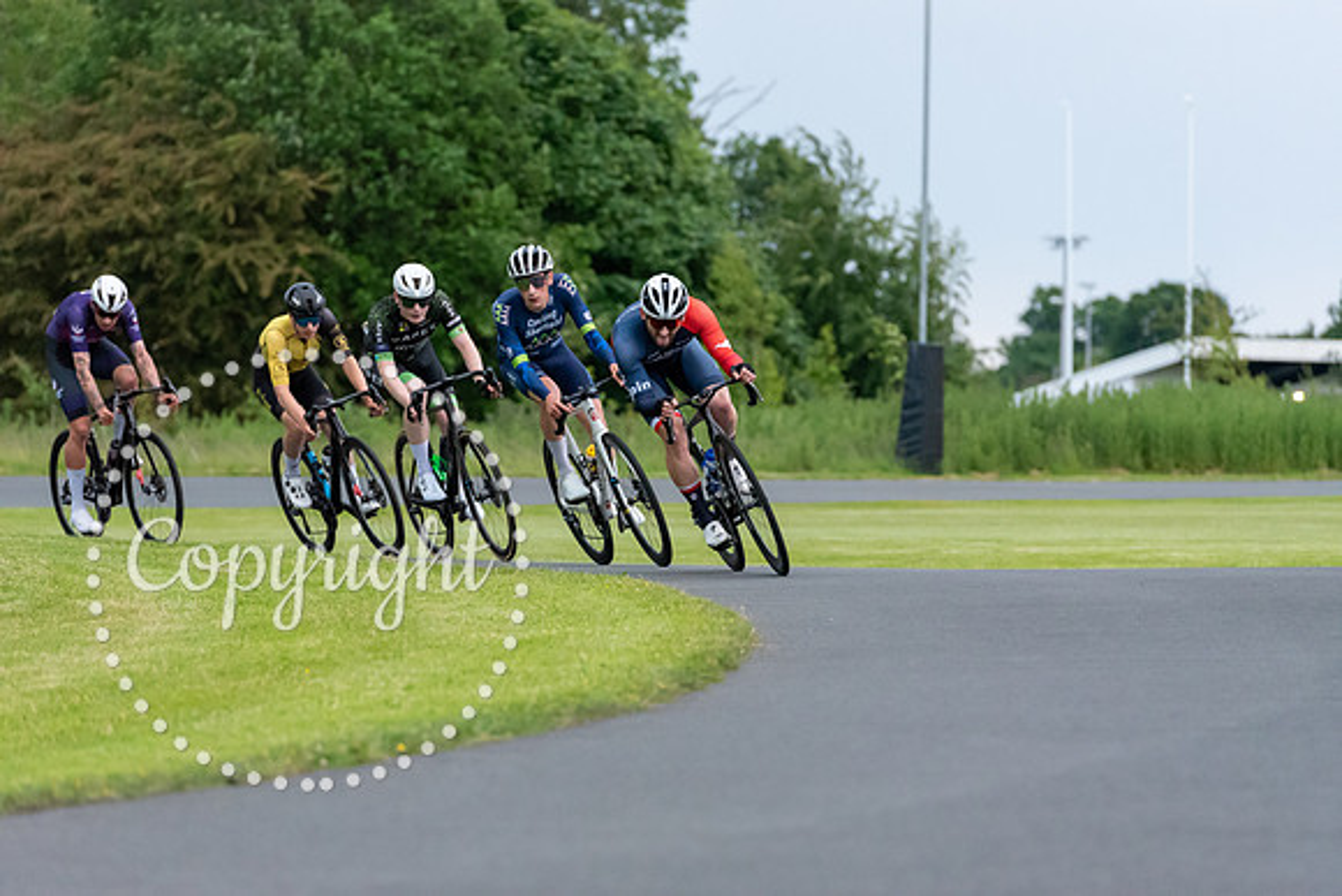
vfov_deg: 7.0
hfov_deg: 10.5
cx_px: 671
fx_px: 7271
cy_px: 448
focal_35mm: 195
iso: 8000
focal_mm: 195
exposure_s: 1/640
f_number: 5
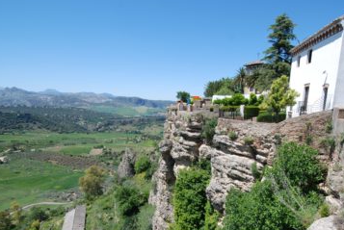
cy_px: 153
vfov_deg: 58.3
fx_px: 201
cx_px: 204
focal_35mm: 21
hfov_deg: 80.3
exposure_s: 1/200
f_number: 7.1
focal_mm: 10
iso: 100
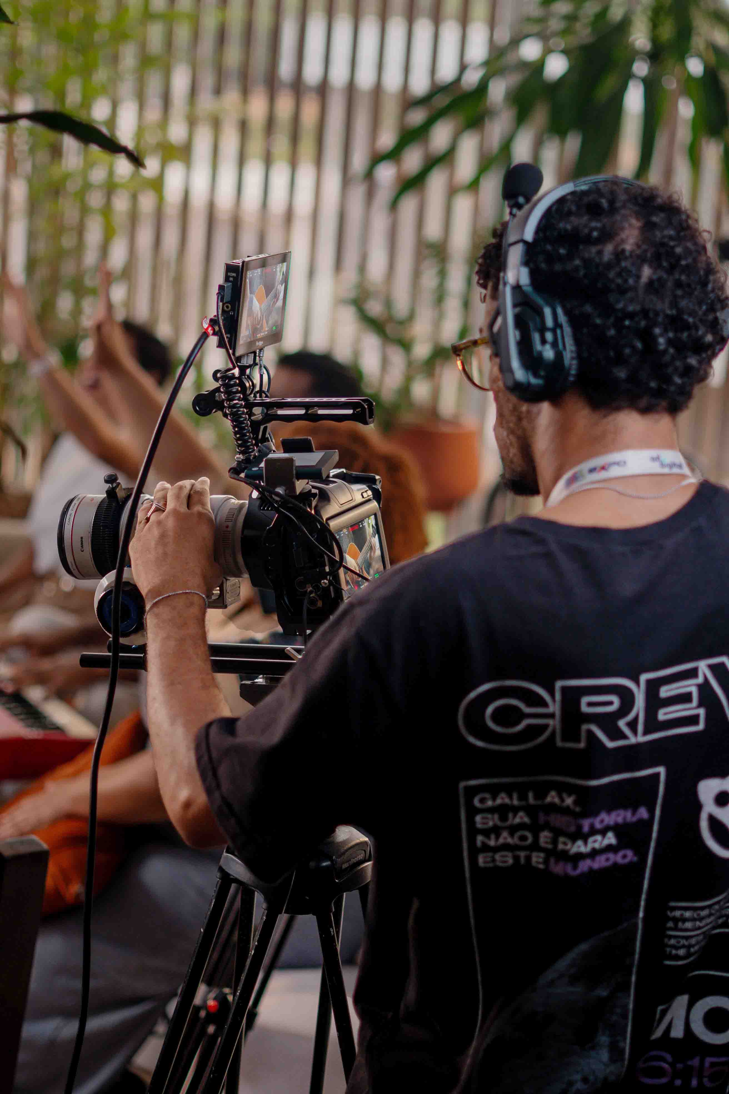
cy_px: 547
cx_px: 364
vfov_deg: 27.0
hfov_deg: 18.2
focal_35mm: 75
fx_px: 2278
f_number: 1.8
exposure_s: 1/250
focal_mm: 50
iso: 250
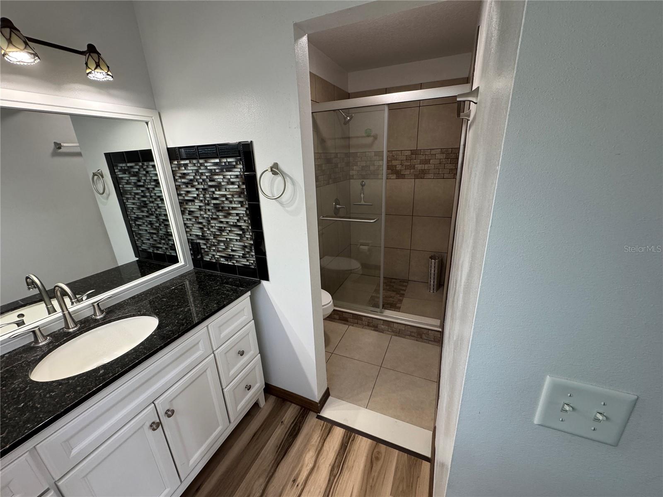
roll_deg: +2.5
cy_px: 248
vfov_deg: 85.7
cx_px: 332
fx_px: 268
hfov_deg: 102.1
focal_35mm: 14
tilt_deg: -19.1
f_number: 2.2
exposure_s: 1/60
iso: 200
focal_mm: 2.22
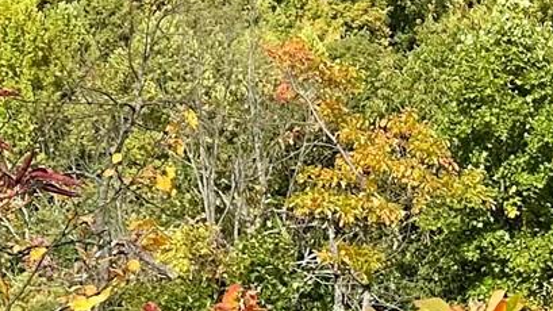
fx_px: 1921
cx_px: 767
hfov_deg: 15.4
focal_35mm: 131
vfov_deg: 9.2
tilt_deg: -5.4
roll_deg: +0.4
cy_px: -51
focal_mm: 6.86
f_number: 1.78
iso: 80
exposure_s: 1/5263
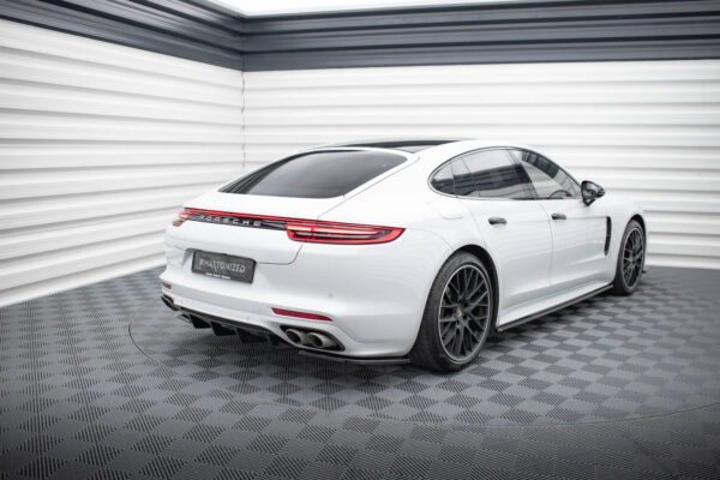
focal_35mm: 35
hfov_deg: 54.4
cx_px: 360
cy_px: 240
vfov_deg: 37.9
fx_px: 700
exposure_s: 1/160
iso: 500
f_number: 2.5
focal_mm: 35
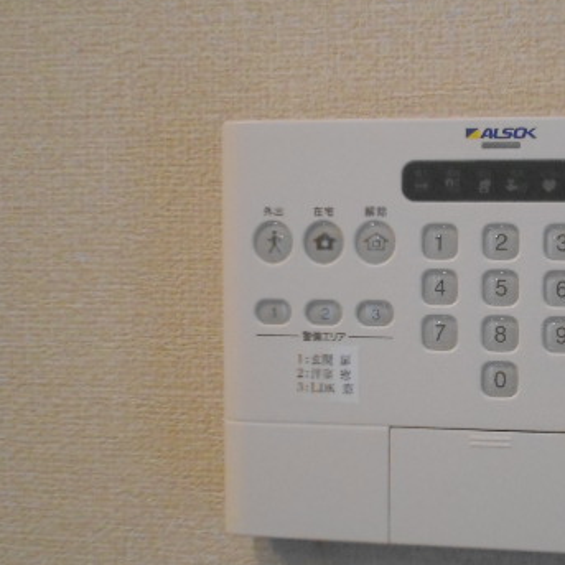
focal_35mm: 56
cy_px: 344
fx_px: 1034
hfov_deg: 29.3
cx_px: 514
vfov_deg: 30.5
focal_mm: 5.8
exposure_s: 1/100
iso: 800
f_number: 3.6
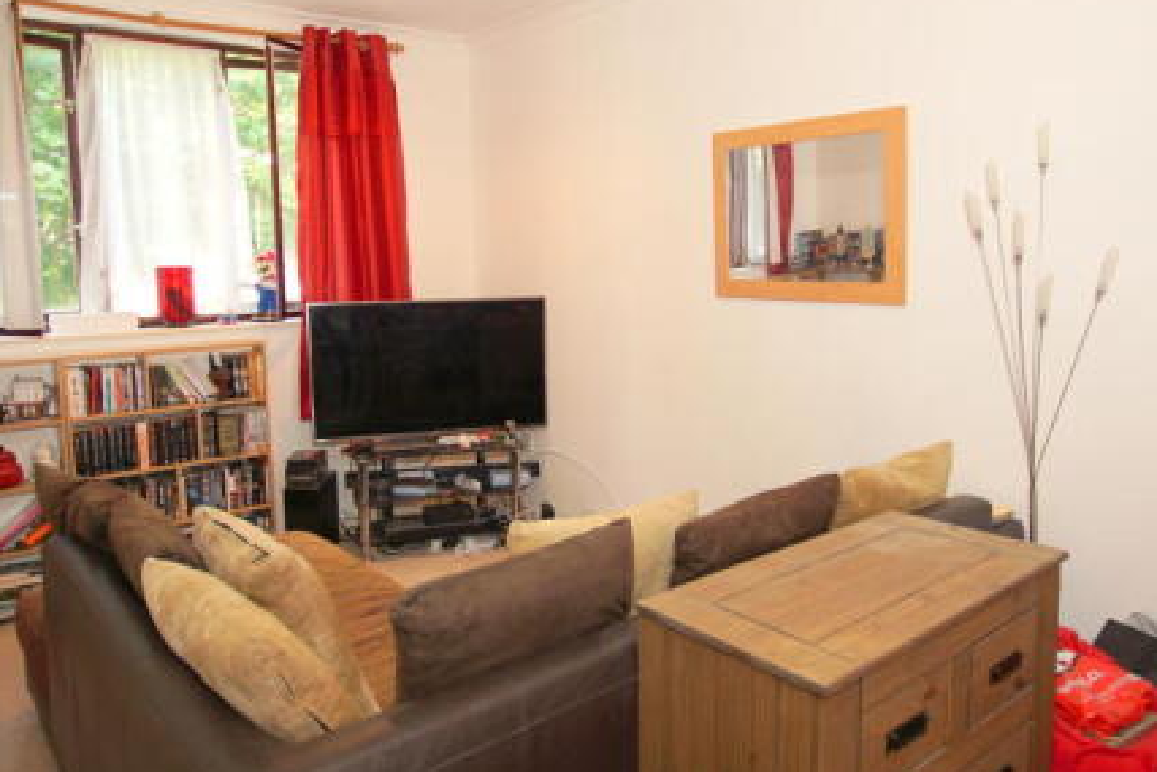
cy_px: 337
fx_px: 739
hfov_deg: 76.0
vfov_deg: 55.0
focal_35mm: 23
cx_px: 619
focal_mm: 10
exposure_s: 1/60
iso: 320
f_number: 3.5
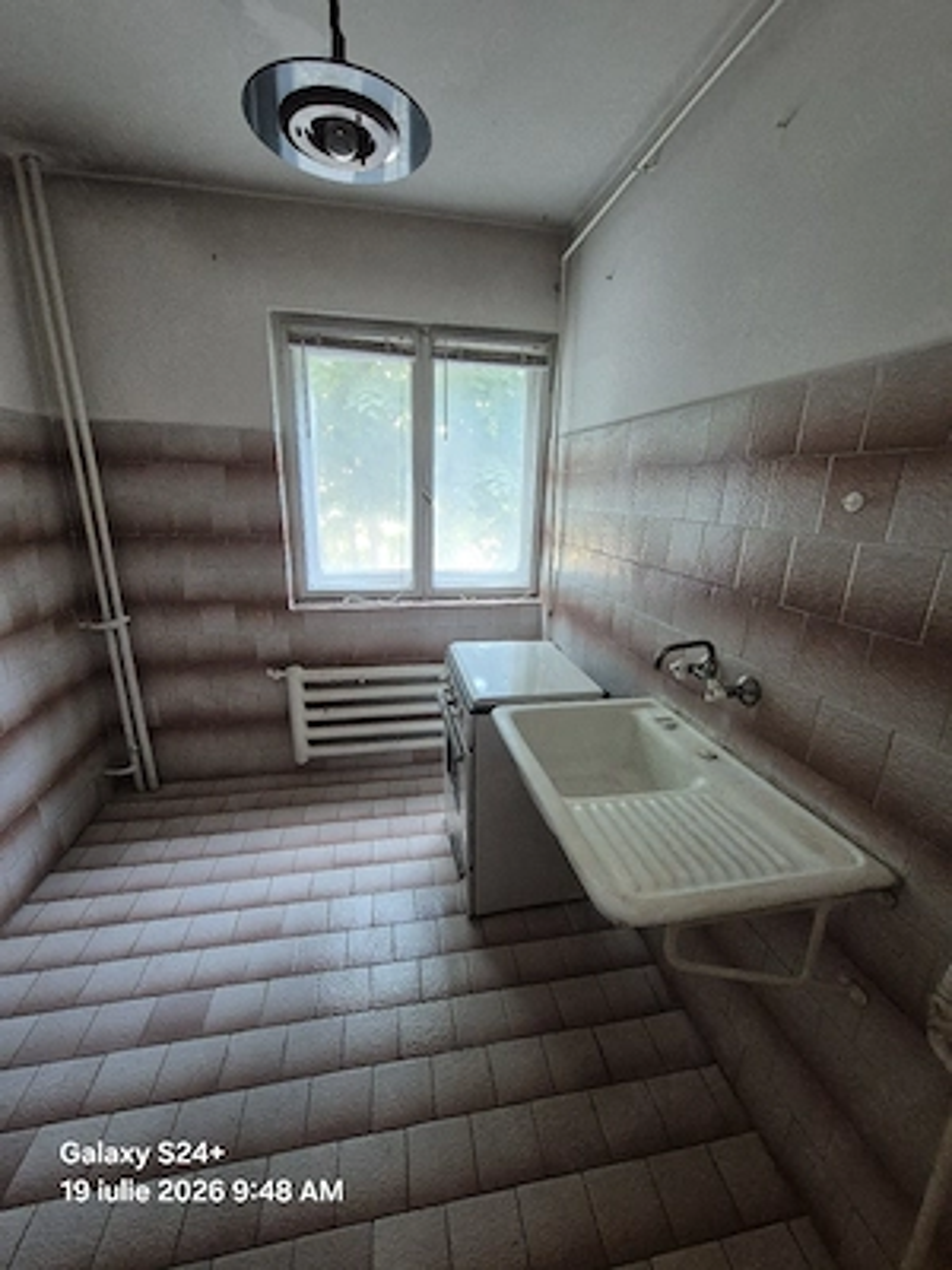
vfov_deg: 106.2
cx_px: 476
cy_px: 635
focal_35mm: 13
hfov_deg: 89.9
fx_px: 477
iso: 800
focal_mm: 2.2
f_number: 2.2
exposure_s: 1/50
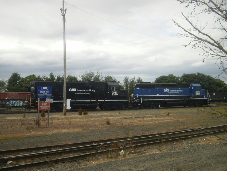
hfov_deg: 43.8
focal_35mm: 43
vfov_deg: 33.6
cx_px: 114
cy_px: 86
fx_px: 282
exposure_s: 1/125
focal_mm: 7.61
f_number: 10.1
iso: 100
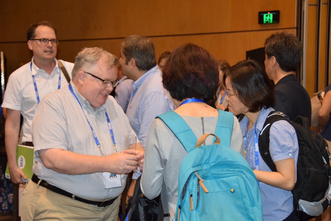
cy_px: 110
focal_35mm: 69
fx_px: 634
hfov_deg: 29.2
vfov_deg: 19.7
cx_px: 166
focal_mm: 46
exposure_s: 1/60
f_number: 4.5
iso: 2200
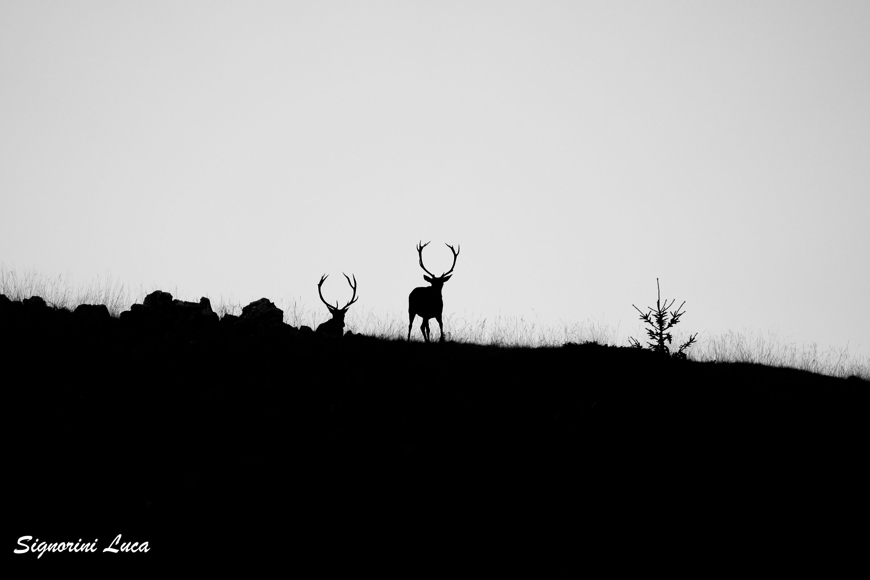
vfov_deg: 2.3
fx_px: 14499
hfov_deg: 3.4
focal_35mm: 600
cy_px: 290
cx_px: 435
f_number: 6.3
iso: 2000
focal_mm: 600
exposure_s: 1/1250
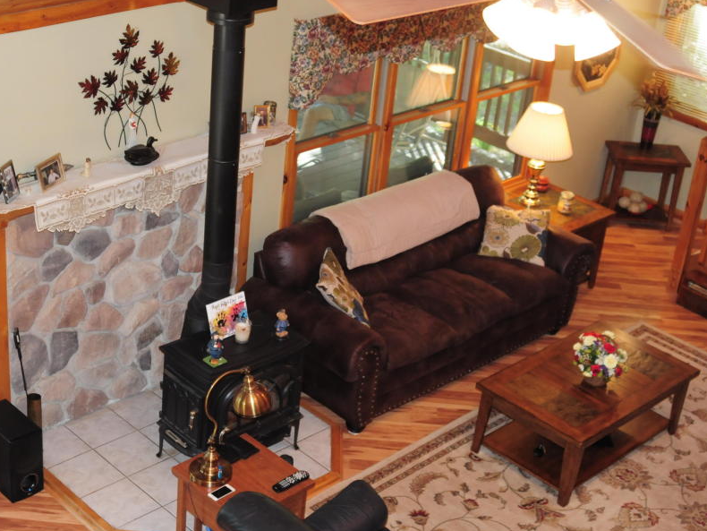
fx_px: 1205
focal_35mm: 59
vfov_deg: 24.8
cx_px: 234
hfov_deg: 32.4
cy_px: 233
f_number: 5
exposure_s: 1/60
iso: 800
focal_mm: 28
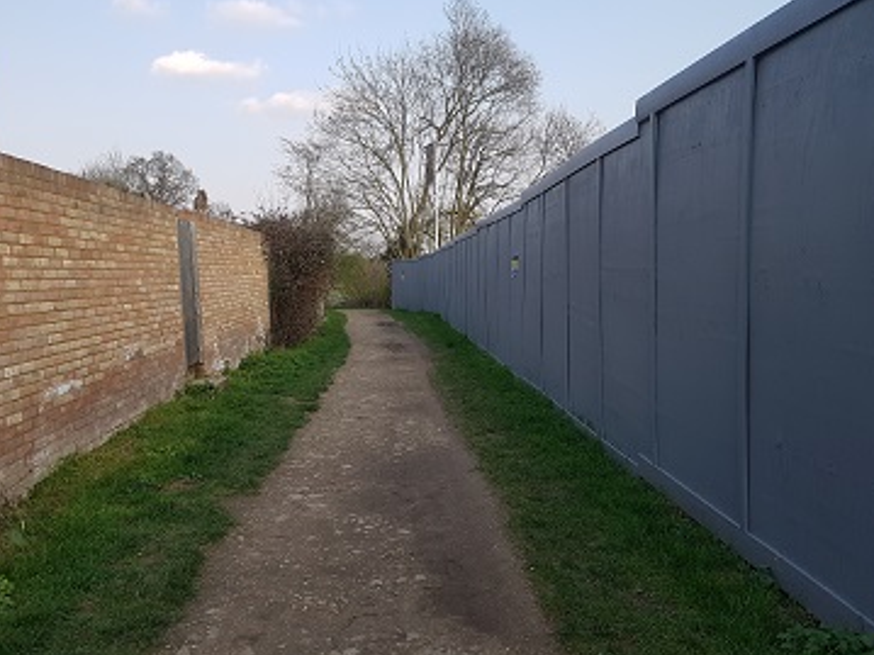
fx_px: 732
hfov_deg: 61.7
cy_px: 336
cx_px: 424
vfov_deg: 48.2
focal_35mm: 29
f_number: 1.7
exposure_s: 1/916
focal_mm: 4.2
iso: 50
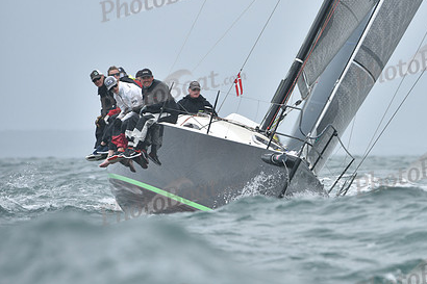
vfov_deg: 2.4
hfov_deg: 3.6
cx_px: 301
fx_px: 6710
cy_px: 131
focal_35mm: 566
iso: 320
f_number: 6.3
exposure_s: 1/1000
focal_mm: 400
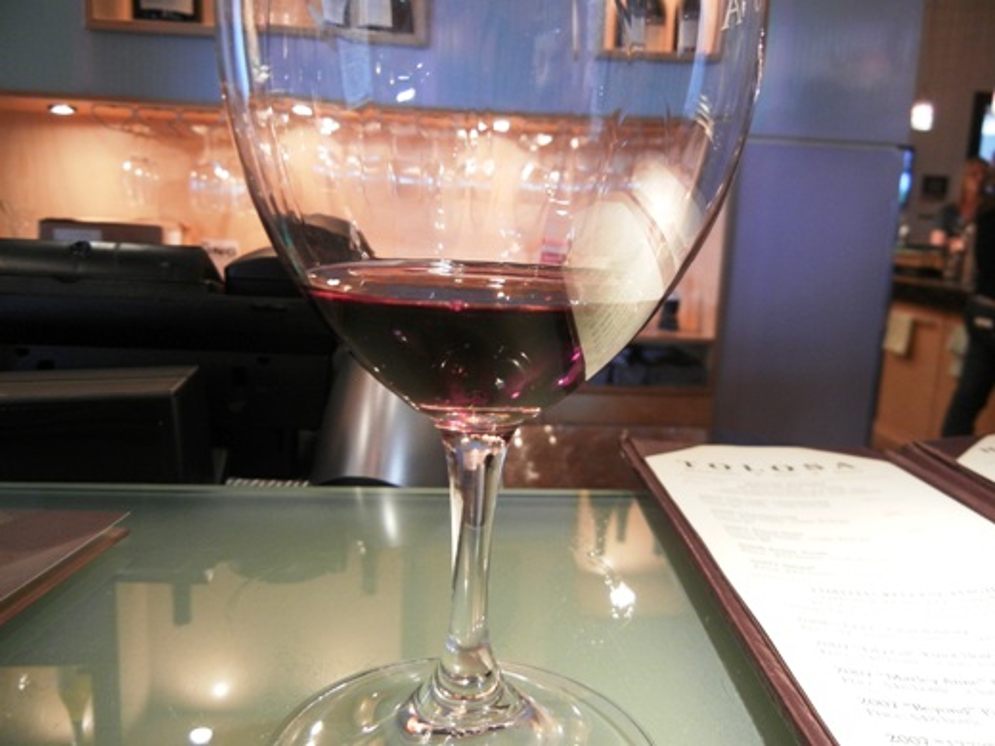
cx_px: 498
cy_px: 373
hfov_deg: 60.0
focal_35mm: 30
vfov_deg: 46.8
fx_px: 862
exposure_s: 1/17.8
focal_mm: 5.4
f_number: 3.5
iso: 400
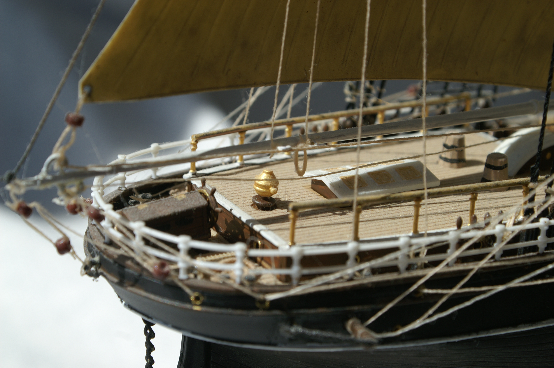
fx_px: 1384
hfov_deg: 22.6
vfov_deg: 15.2
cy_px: 184
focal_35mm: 90
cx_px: 277
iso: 100
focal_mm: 60
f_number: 11
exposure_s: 1/200
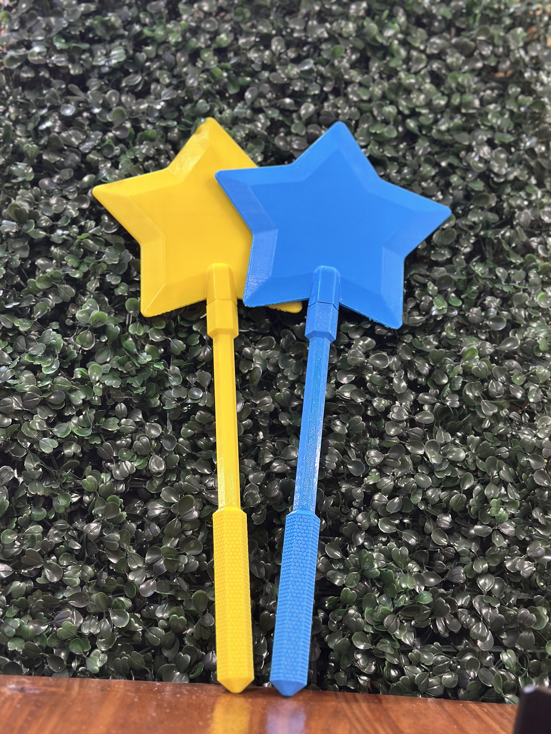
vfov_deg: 39.7
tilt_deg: +6.1
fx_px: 1019
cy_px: 367
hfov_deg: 30.3
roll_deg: -5.0
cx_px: 276
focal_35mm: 48
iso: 320
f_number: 1.78
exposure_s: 1/33
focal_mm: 6.86
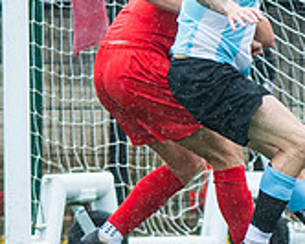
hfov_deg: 0.9
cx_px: 531
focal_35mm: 2241
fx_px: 20241
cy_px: -9
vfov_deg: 0.7
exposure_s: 1/1600
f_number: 2.8
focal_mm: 300
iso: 400
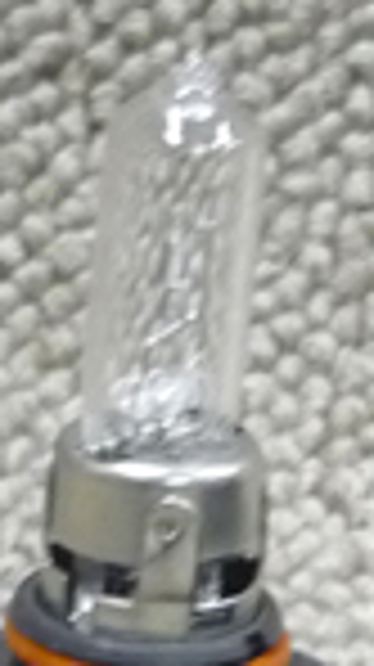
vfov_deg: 10.4
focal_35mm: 205
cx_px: 360
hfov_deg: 5.9
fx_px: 3622
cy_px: 652
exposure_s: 1/15
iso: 400
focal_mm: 6
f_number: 2.9
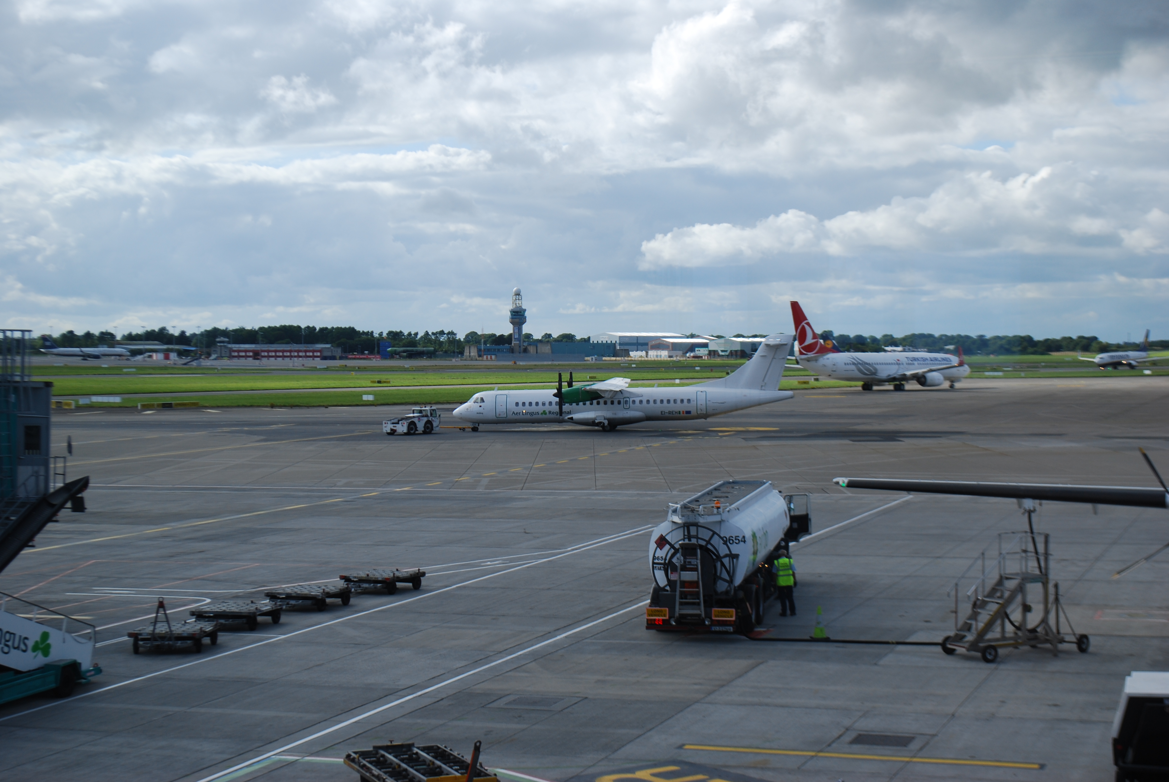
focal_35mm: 66
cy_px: 391
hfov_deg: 30.5
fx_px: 2146
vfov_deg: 20.7
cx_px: 584
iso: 100
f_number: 7.1
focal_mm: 44
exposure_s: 1/200
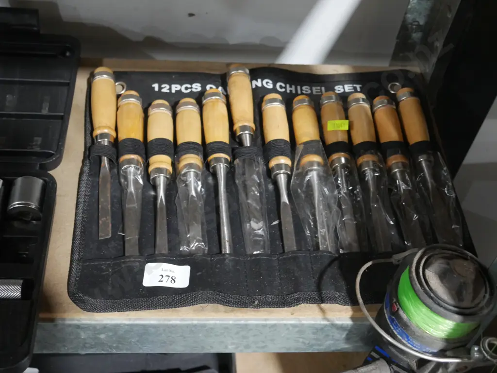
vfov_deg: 30.3
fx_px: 689
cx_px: 248
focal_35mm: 48
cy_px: 186
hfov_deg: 39.7
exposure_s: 1/60
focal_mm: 24
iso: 3200
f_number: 5.2
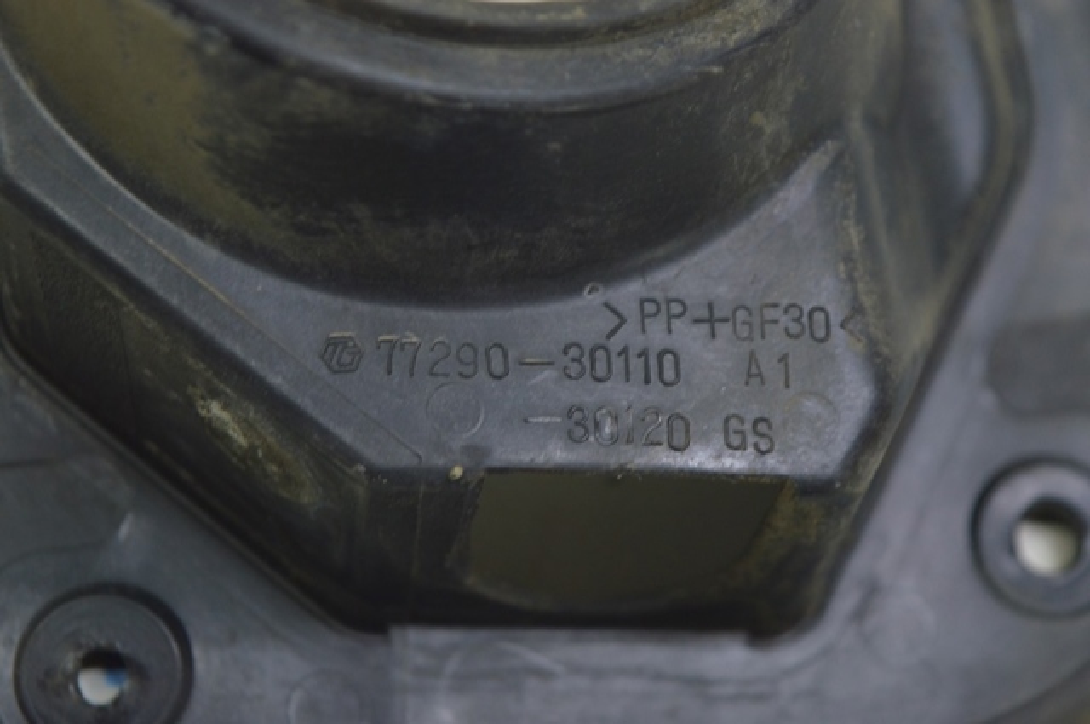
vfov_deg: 17.4
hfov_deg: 26.0
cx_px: 545
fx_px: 2359
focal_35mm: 78
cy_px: 362
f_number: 5.6
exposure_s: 1/20
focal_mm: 52
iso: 400
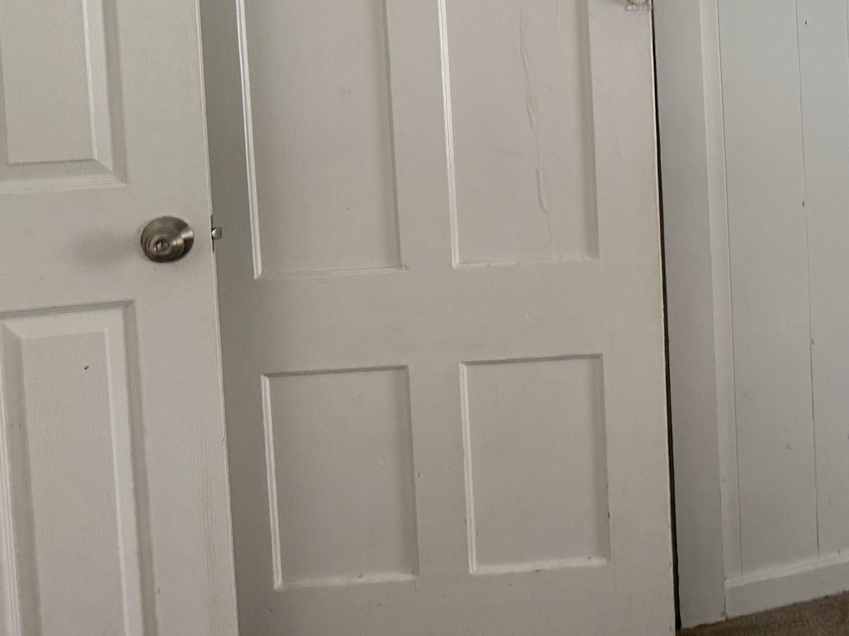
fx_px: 1496
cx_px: 1044
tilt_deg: -1.3
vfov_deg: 23.2
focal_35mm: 61
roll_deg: +1.6
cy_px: 29
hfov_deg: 27.5
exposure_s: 1/121
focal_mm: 6.76
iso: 160
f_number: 1.78
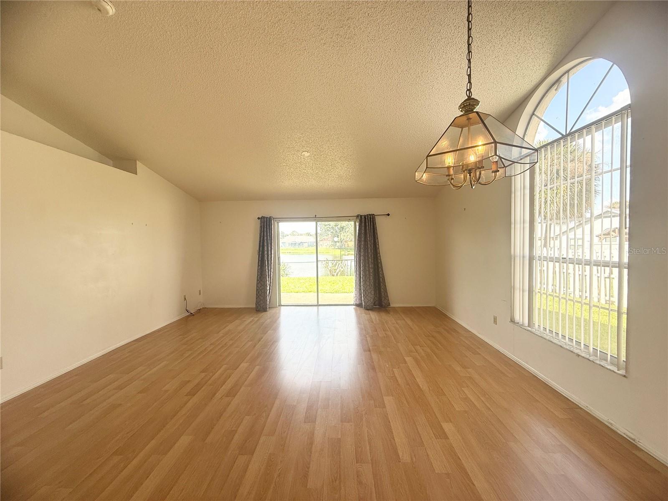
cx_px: 334
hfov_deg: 102.1
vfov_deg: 85.7
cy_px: 250
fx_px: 270
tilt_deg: -0.5
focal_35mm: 14
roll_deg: +1.1
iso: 64
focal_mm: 2.22
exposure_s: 1/273
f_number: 2.2
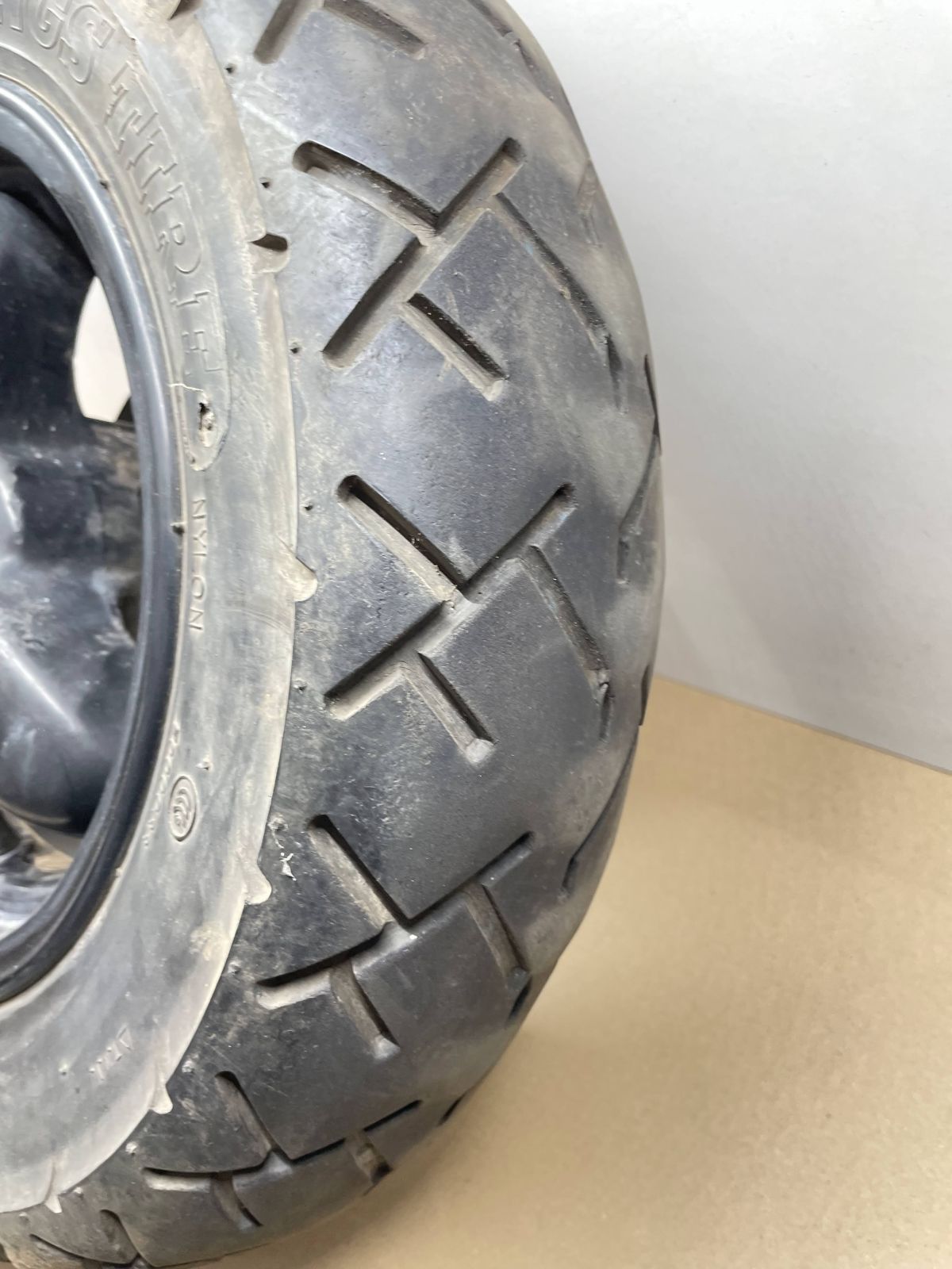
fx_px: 953
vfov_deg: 67.3
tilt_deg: -43.1
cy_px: 634
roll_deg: +23.8
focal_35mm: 26
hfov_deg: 53.1
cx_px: 476
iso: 160
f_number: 1.6
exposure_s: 1/50
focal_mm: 4.2
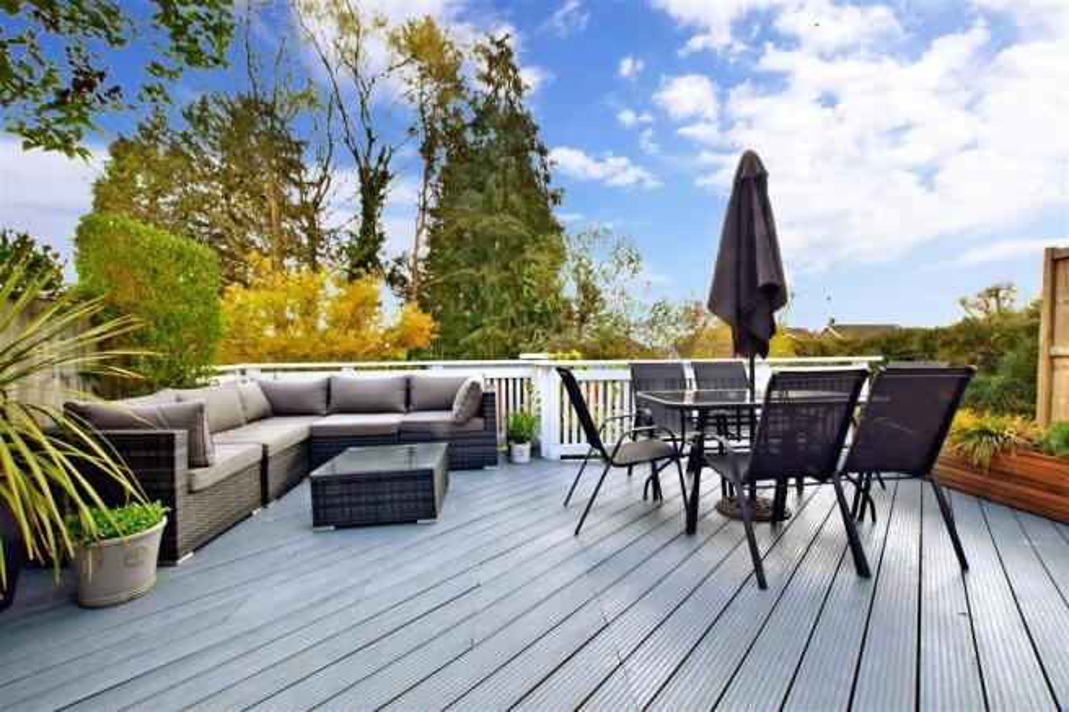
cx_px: 534
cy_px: 356
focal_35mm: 15
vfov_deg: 77.3
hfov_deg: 100.4
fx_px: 445
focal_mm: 10
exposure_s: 1/125
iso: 500
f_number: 22
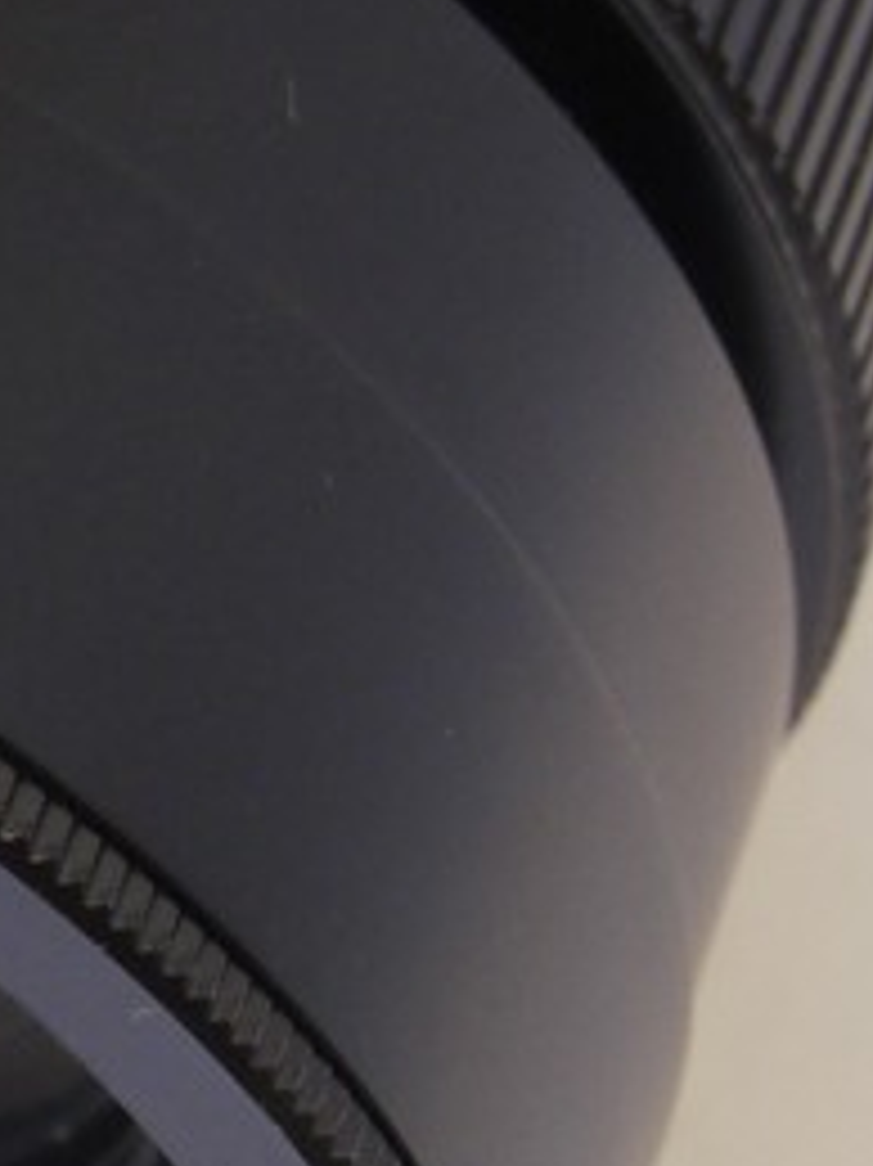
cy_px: 198
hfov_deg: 6.8
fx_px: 7168
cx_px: -634
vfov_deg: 9.3
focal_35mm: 213
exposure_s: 1/8
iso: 400
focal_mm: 23
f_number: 10
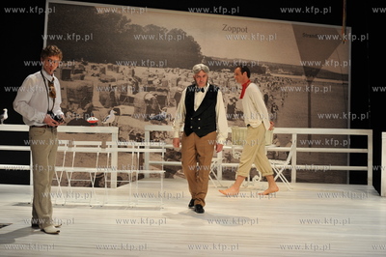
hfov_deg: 28.9
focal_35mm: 70
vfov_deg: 19.4
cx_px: 193
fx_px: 750
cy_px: 128
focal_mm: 70
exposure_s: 1/160
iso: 400
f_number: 2.8
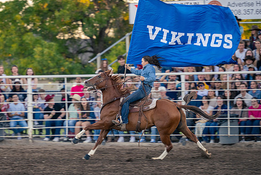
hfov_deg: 7.8
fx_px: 1908
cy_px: 132
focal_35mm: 263
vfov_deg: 5.2
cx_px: 105
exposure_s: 1/400
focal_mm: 145
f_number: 2.8
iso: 400
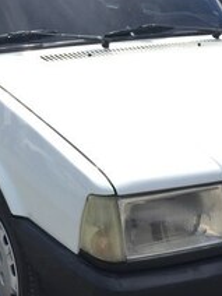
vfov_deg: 28.4
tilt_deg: -16.2
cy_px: 109
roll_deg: -3.8
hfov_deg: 21.4
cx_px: 53
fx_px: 581
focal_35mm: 68
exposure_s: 1/1099
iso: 32
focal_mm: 4.15
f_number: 2.2
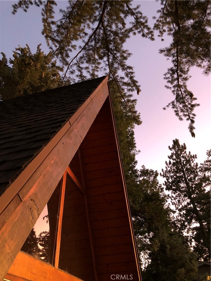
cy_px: 140
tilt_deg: +39.2
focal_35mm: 28
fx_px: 228
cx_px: 106
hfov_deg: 49.7
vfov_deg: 63.4
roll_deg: +2.7
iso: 100
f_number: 1.8
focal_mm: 4
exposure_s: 1/5
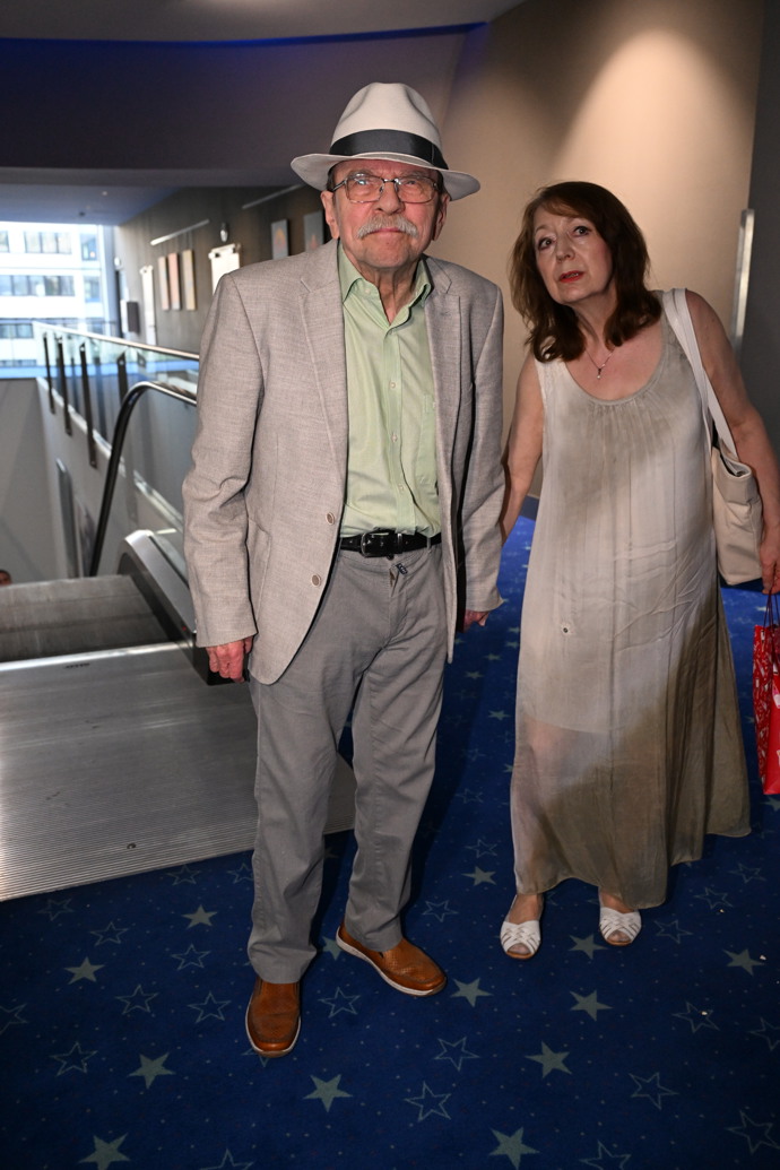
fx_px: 991
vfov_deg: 61.1
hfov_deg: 43.0
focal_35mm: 30
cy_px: 585
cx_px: 390
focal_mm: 30.5
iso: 3200
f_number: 4.5
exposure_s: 1/125
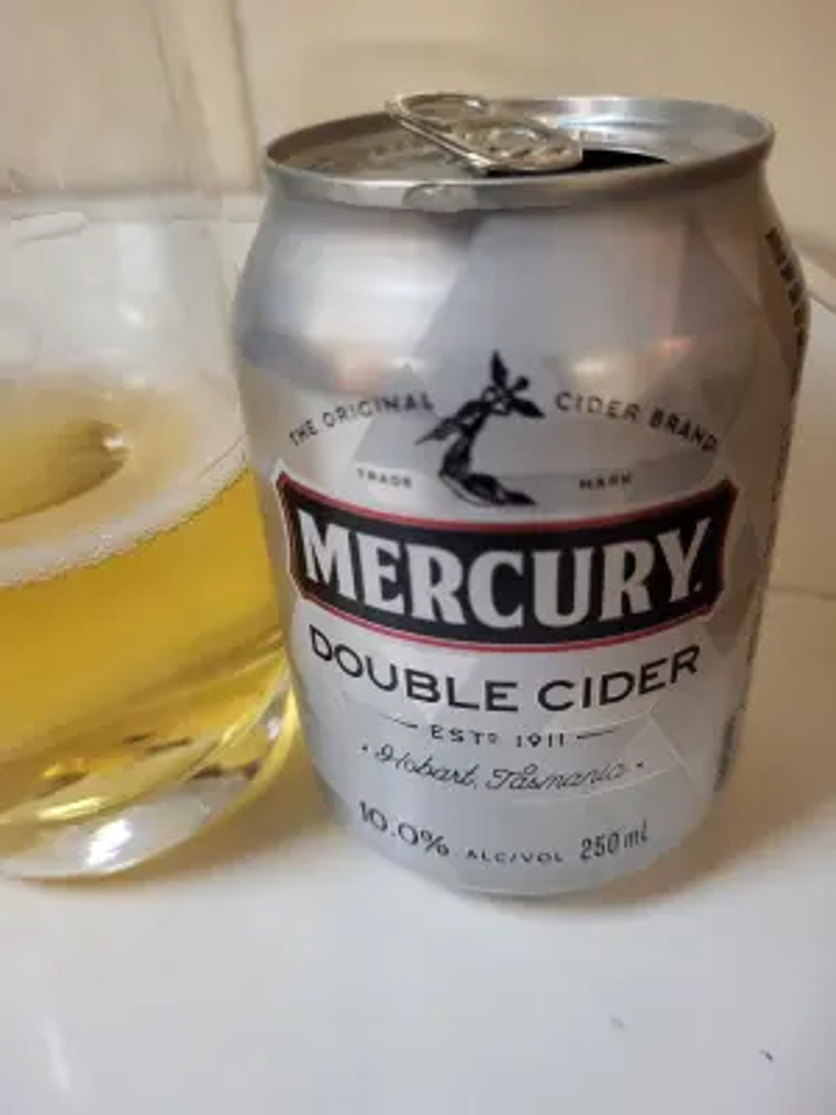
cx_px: 418
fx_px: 837
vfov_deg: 67.3
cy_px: 558
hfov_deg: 53.1
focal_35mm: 26
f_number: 1.8
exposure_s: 1/50
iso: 400
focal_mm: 5.4
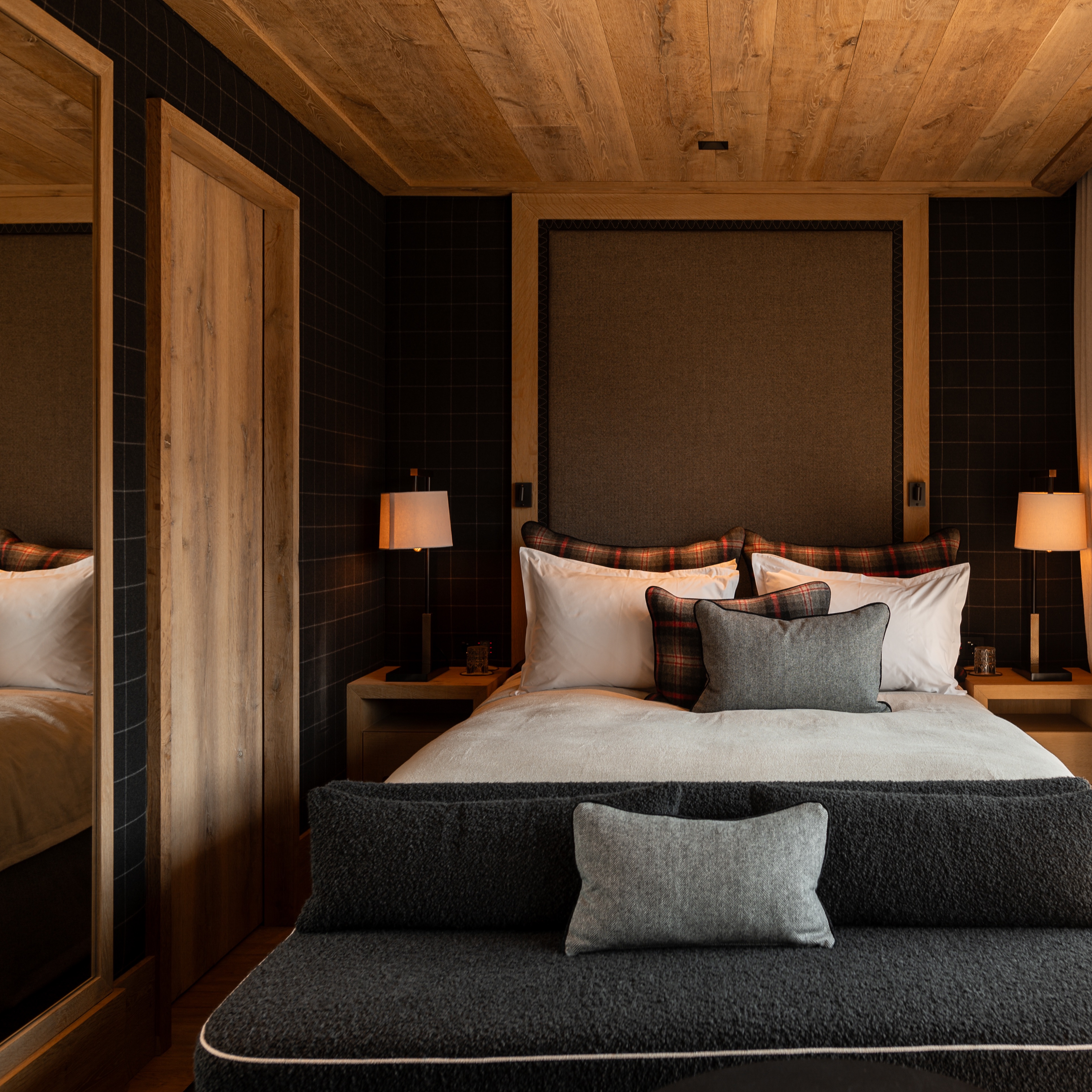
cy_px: 550
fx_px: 1106
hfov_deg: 51.8
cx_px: 709
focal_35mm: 31
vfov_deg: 52.5
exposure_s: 1/100
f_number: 4
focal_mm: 24
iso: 125
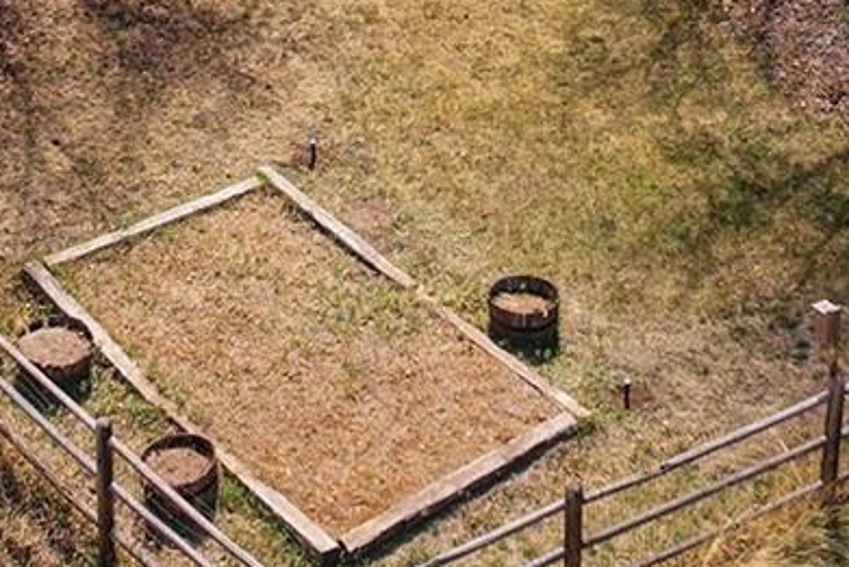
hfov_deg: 22.6
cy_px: -419
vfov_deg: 13.7
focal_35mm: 90
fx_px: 2123
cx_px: 439
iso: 100
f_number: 2.8
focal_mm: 8.4
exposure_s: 1/80
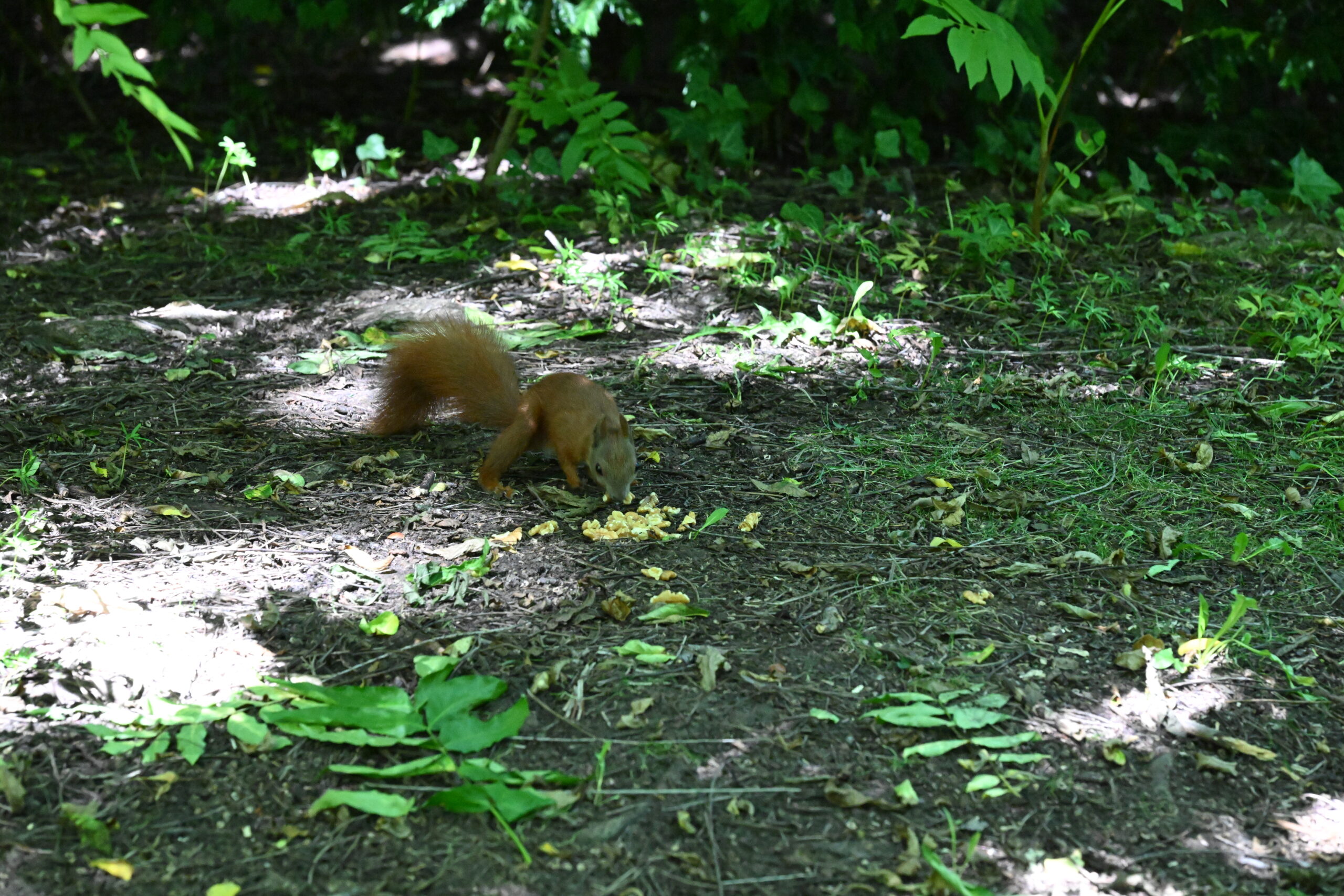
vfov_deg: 11.4
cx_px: 672
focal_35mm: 120
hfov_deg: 17.1
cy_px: 448
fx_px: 4480
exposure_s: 1/125
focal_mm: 120
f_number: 9
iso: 14400
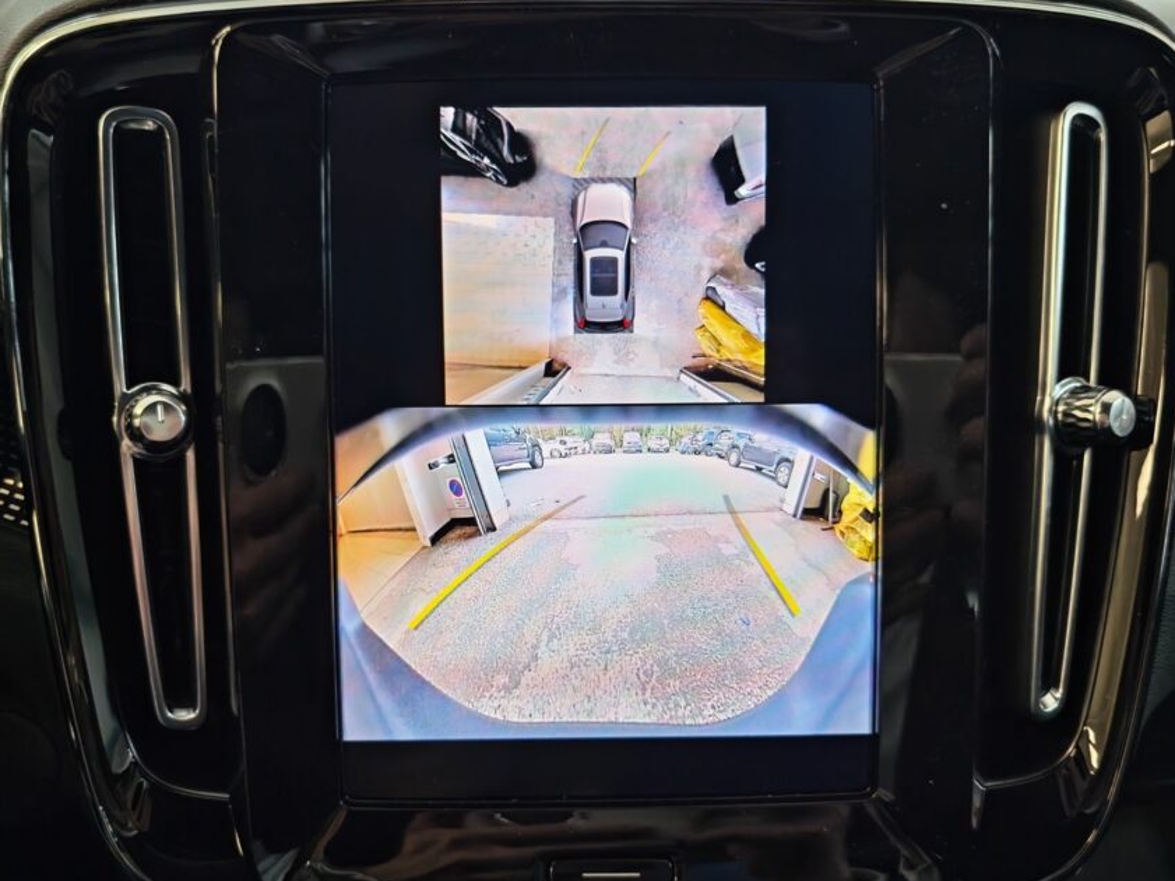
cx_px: 556
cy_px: 462
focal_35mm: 28
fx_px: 951
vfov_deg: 49.7
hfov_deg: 63.4
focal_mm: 5.4
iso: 320
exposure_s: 1/75
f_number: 1.6
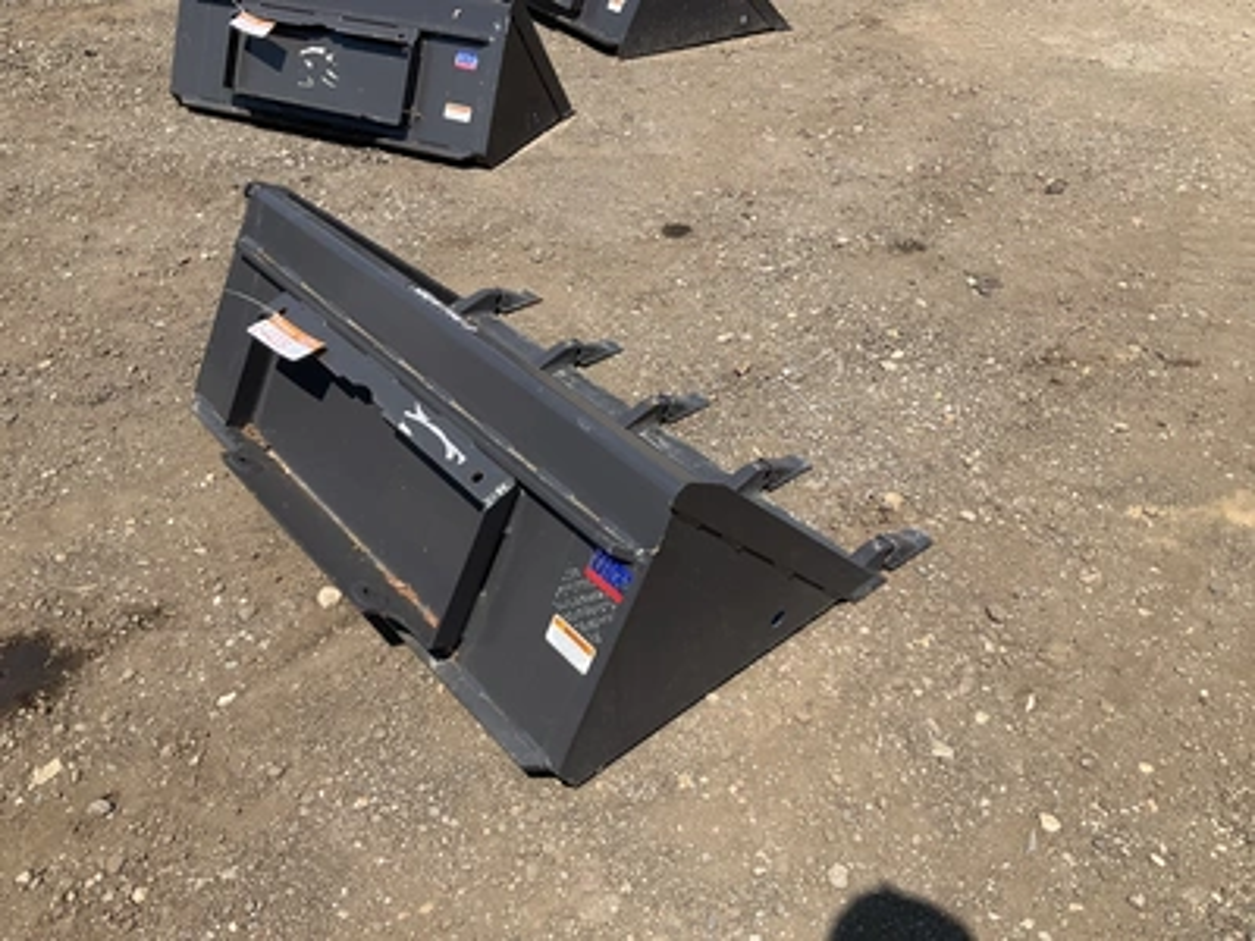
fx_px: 1051
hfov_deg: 61.7
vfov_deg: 48.2
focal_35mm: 29
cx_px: 628
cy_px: 470
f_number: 1.8
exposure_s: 1/1730
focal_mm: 3
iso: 25
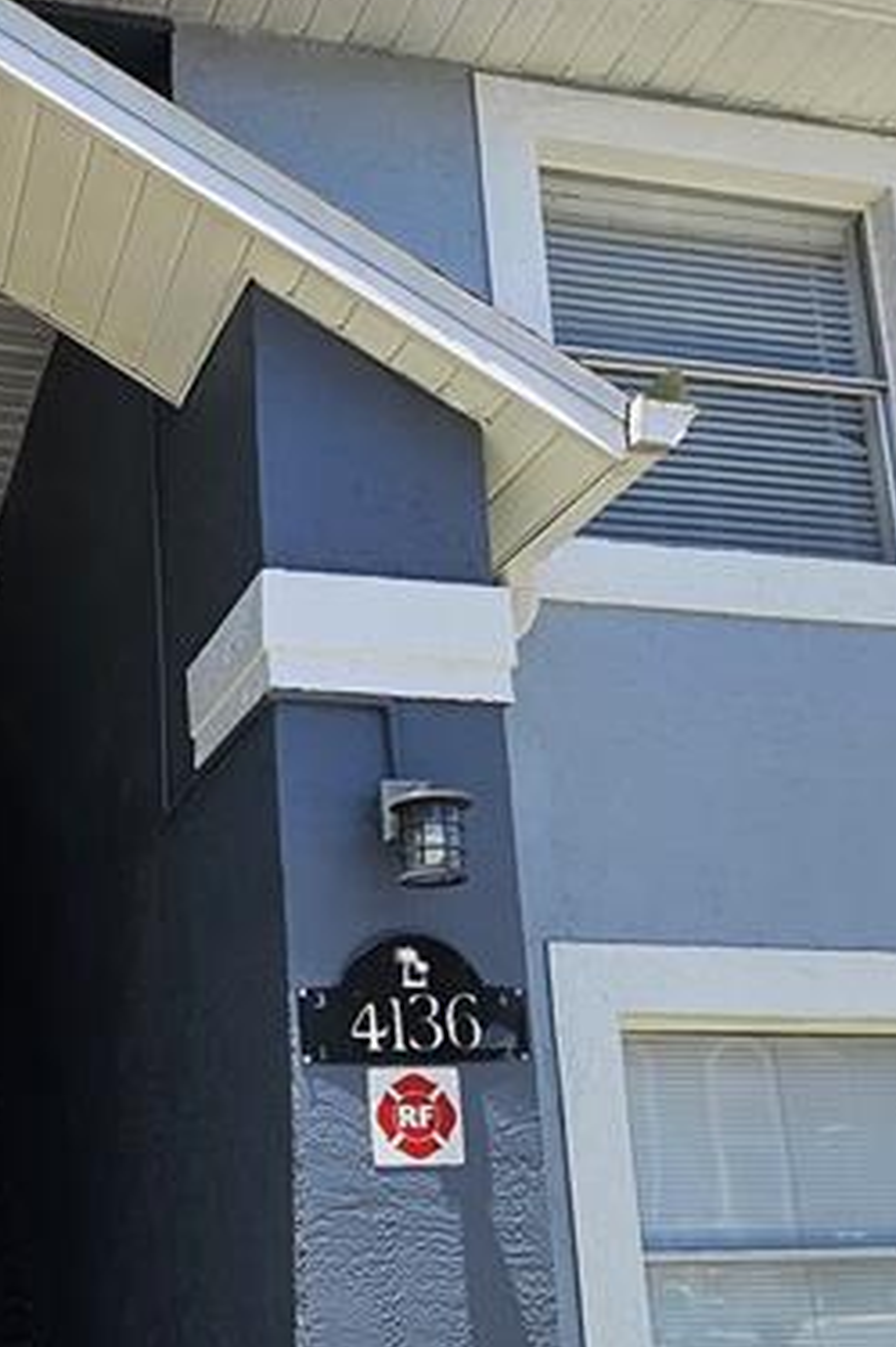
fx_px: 1383
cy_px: 980
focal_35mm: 37
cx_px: 90
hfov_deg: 34.0
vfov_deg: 50.2
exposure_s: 1/756
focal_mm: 1.74
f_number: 2.2
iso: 32
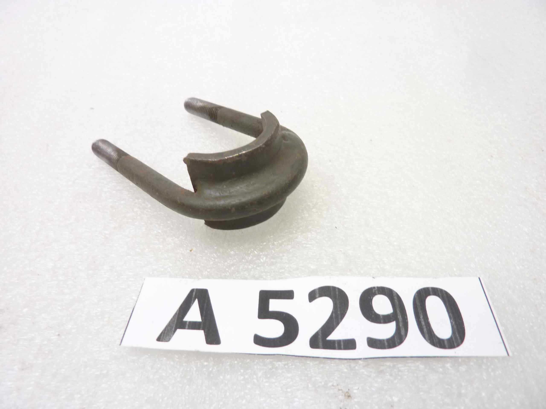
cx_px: 273
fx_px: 394
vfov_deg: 54.9
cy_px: 204
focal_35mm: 25
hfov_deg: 69.4
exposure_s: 1/13
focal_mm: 4.1
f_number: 3.3
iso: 80
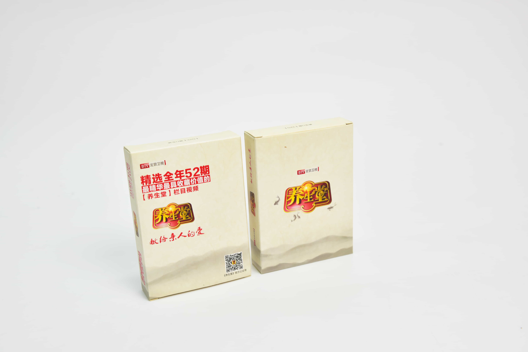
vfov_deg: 30.5
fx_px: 646
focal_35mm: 44
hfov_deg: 44.5
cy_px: 176
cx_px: 264
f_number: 6.3
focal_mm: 44
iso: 400
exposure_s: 1/40
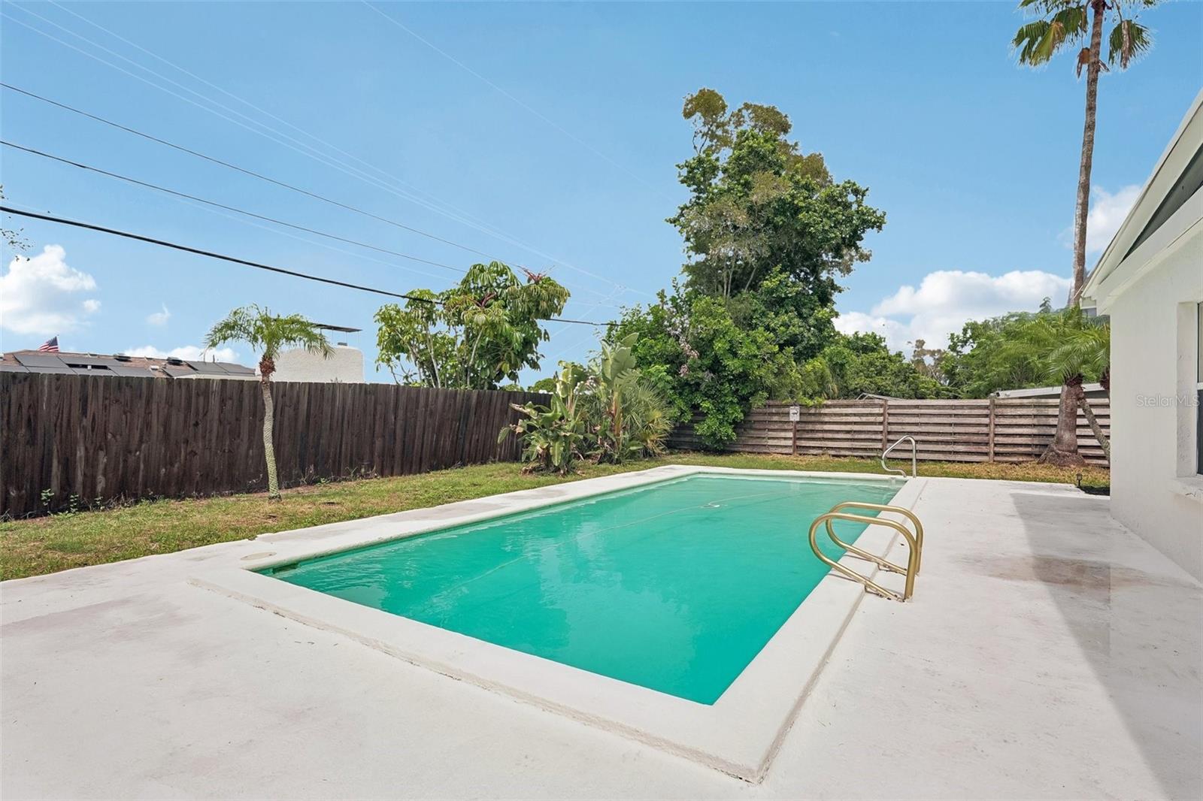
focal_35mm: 16
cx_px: 602
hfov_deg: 96.7
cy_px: 400
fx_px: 535
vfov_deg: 73.7
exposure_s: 1/800
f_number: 8
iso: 400
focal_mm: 16
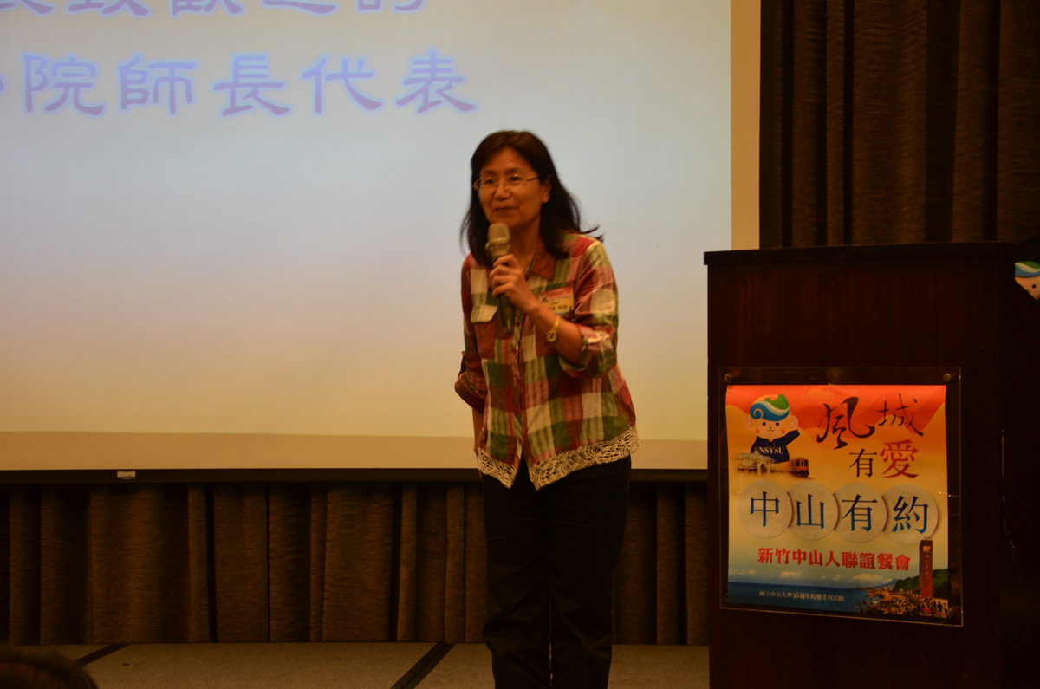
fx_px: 2076
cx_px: 520
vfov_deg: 18.8
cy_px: 344
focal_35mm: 72
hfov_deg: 28.1
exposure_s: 1/50
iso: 800
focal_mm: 48
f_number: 4.8
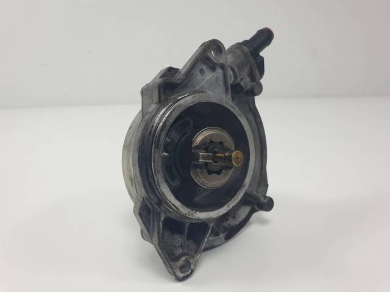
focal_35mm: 26
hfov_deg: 67.3
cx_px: 195
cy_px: 146
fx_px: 293
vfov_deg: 53.0
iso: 50
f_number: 2.4
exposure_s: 1/231
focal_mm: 4.3
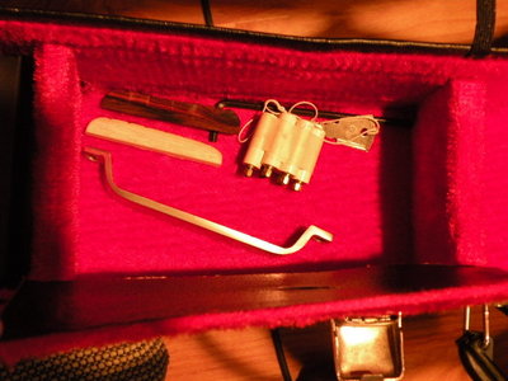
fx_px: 822
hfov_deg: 34.3
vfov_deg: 26.1
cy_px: 190
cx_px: 254
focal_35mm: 56
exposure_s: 1/9.3
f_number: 3.5
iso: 400
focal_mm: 9.8
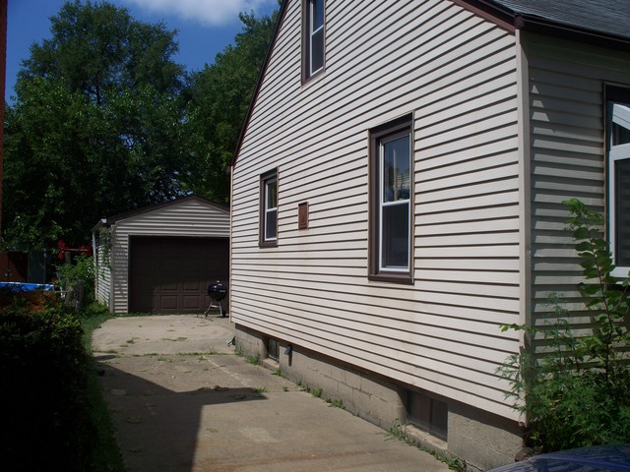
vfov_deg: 39.7
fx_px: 655
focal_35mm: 36
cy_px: 236
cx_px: 315
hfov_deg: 51.4
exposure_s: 1/800
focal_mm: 7.54
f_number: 5
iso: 64
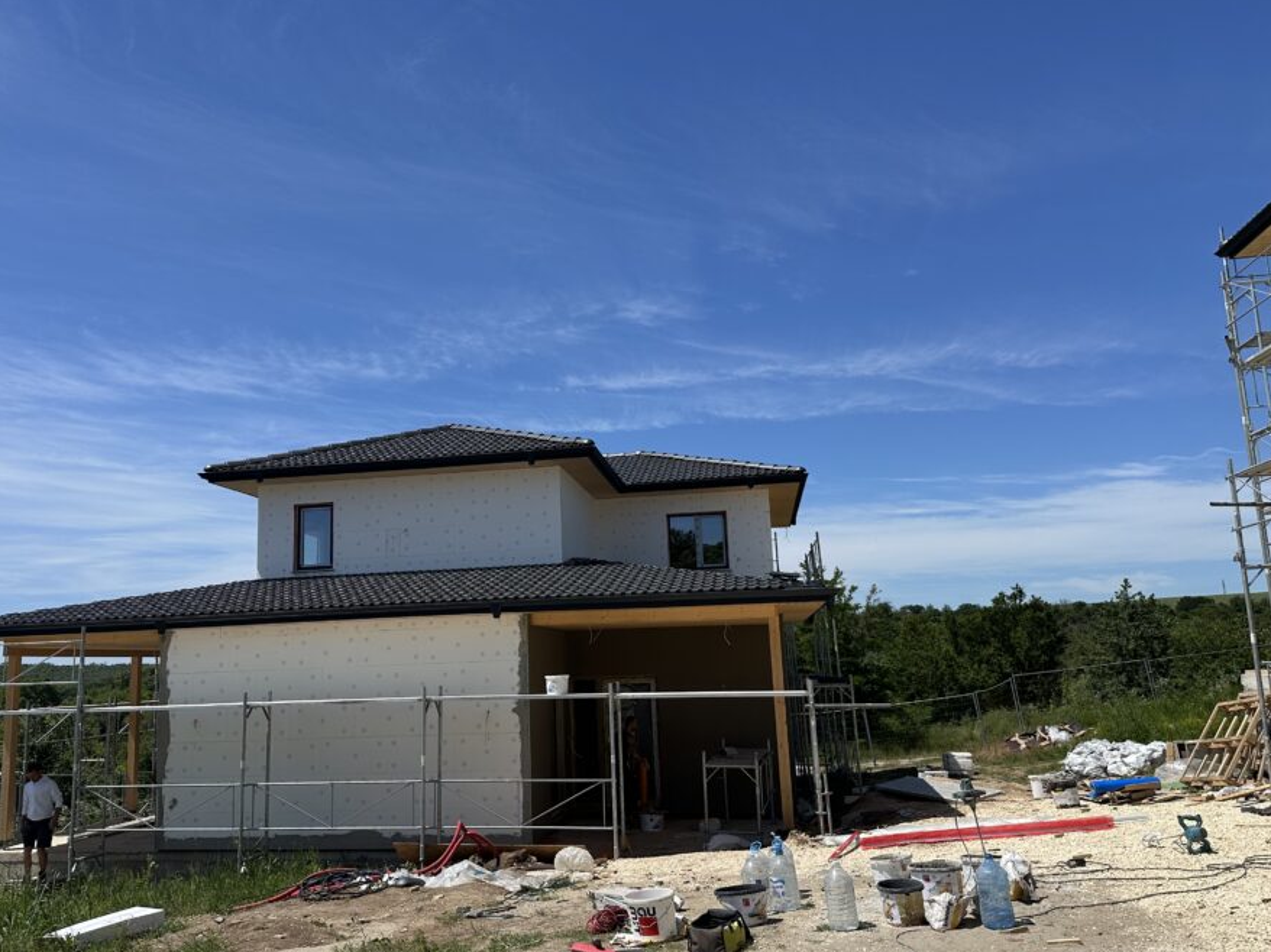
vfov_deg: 49.7
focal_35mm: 28
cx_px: 576
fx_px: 1028
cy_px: 499
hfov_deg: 63.3
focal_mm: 6.86
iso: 80
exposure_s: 1/7042
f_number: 1.78
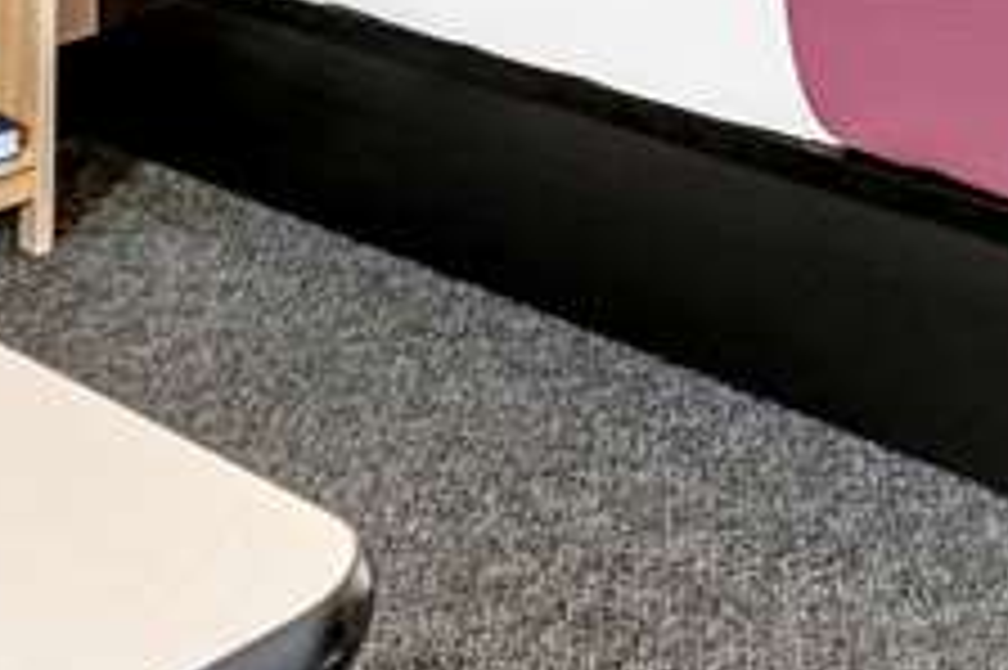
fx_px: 2042
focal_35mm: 73
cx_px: 1150
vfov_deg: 15.6
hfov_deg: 25.4
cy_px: -580
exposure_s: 1/2.5
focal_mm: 16
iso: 160
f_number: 9
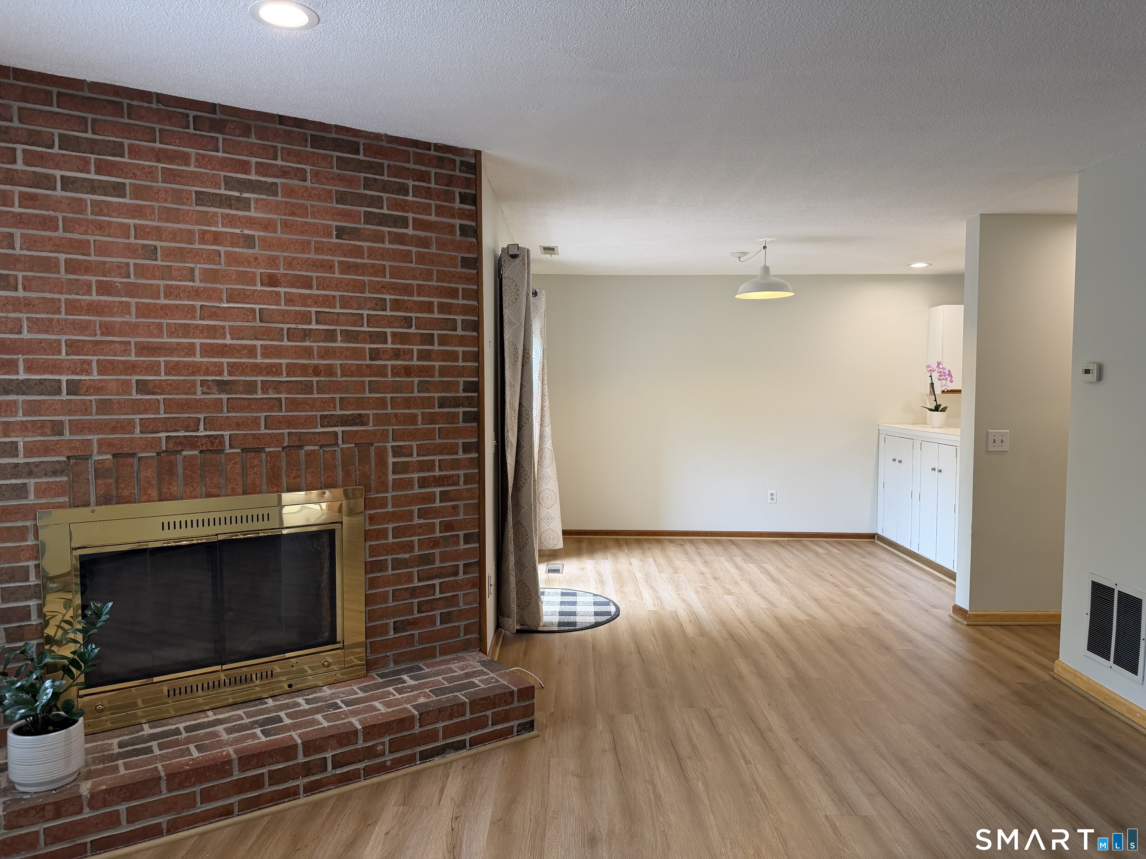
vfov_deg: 56.8
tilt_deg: -3.7
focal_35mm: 24
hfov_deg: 71.6
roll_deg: +0.1
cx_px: 573
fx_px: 795
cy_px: 430
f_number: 1.78
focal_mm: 6.76
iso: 160
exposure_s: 1/120
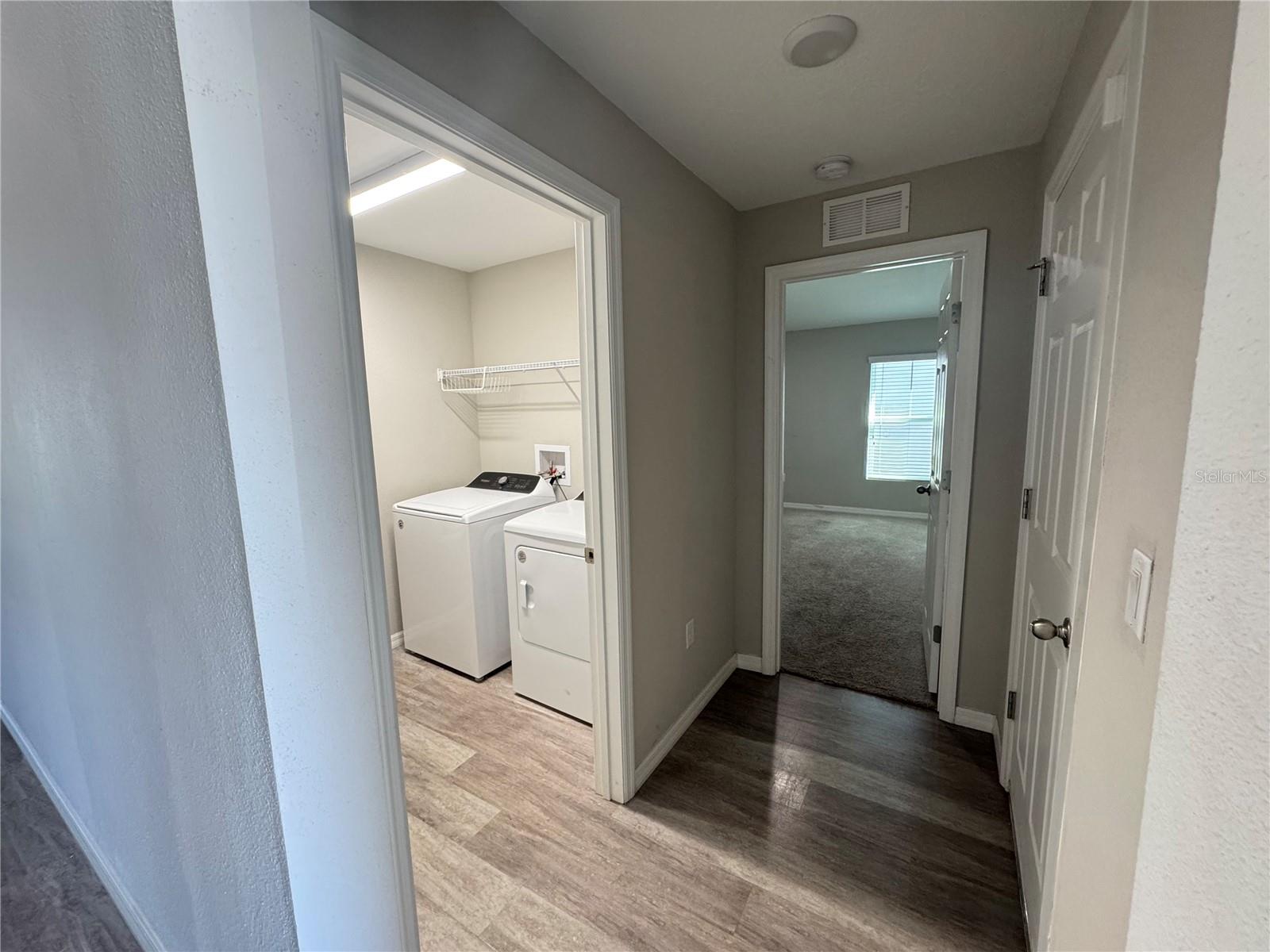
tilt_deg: -8.0
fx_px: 514
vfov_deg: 85.7
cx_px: 635
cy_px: 476
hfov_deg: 102.1
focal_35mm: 14
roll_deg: +0.2
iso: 250
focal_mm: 2.22
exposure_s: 1/120
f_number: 2.2
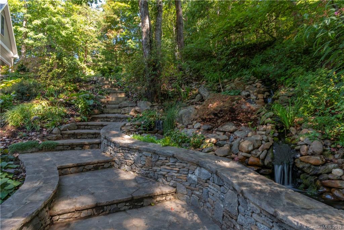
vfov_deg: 57.2
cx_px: 172
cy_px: 115
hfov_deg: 78.6
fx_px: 210
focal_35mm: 22
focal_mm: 22
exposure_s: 1/1.25
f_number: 22
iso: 50
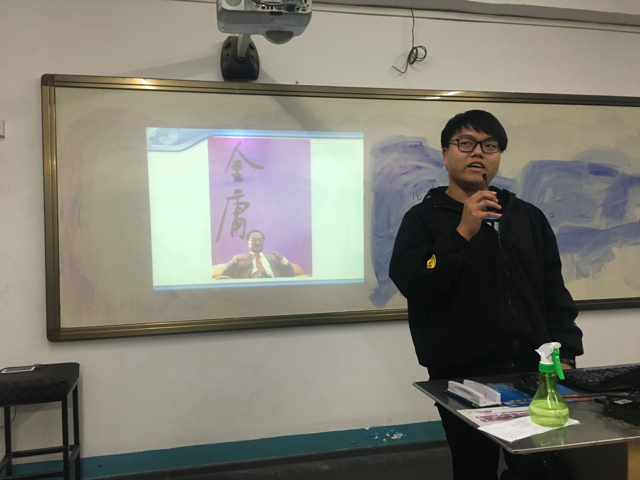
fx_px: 536
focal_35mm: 29
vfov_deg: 48.2
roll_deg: +1.2
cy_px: 240
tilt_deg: -0.9
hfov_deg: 61.7
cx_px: 320
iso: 160
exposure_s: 1/33
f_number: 2.2
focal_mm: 4.15
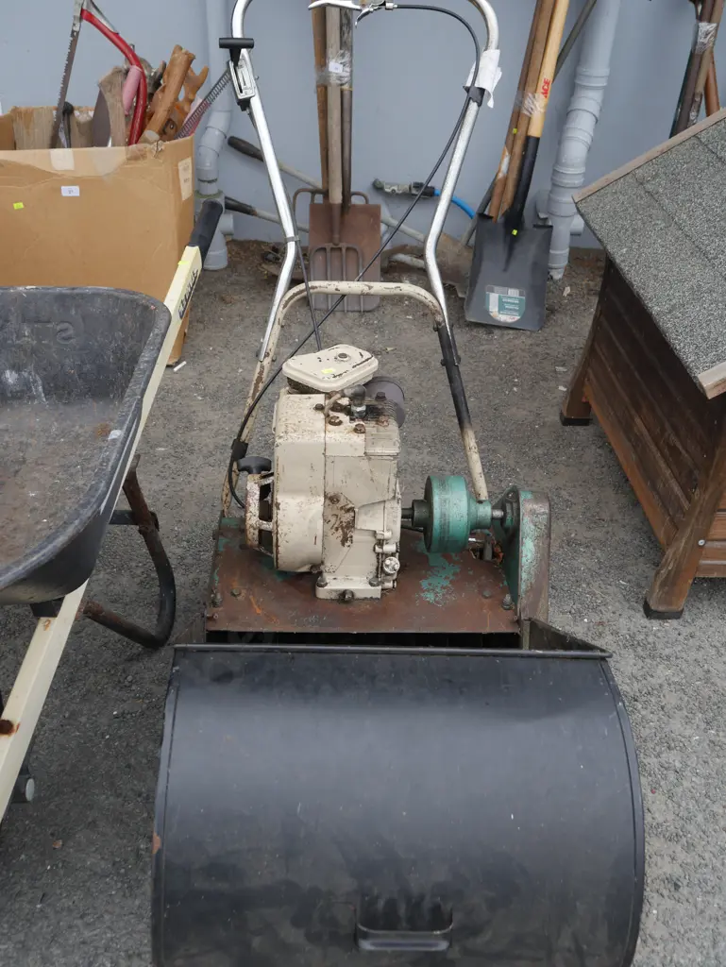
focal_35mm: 34
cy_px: 484
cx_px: 363
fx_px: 950
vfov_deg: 53.9
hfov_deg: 41.8
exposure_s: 1/200
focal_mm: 17
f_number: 4.5
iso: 200
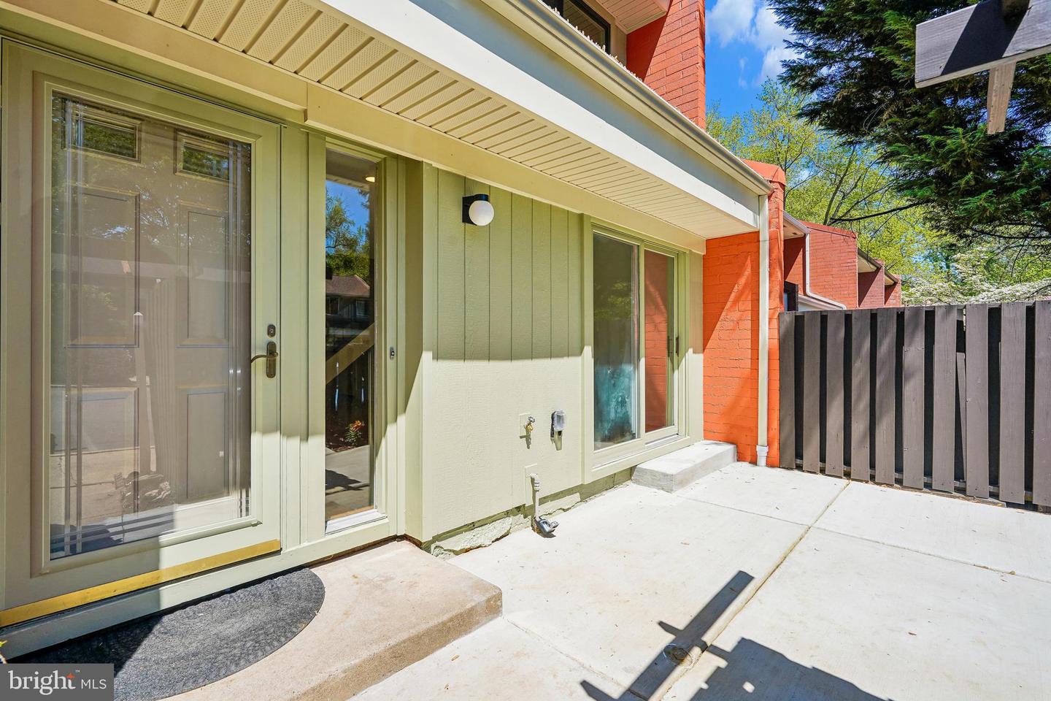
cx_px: 526
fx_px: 467
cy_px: 350
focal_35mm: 16
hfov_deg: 96.7
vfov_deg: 73.7
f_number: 8
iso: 200
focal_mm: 16
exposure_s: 1/500
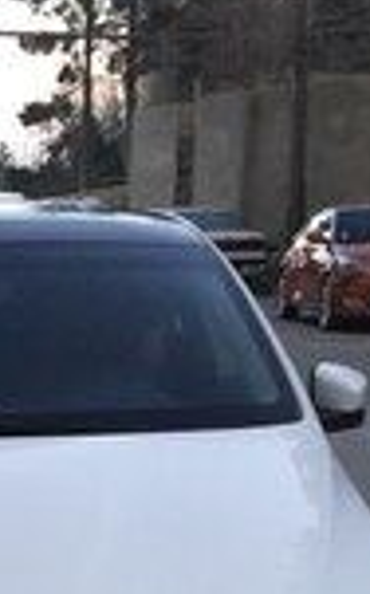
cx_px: -157
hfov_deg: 12.4
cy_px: 921
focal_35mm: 101
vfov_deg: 18.1
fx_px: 1634
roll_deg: +1.1
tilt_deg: -21.9
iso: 50
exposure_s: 1/33
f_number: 2.2
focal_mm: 4.15
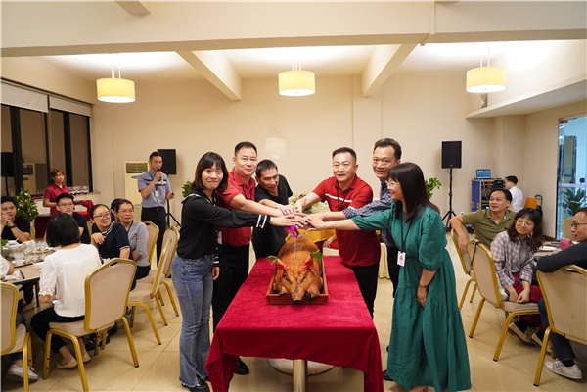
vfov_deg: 53.1
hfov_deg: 73.7
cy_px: 196
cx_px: 294
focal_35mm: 24
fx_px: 391
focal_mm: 24
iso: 4000
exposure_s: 1/60
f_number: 4
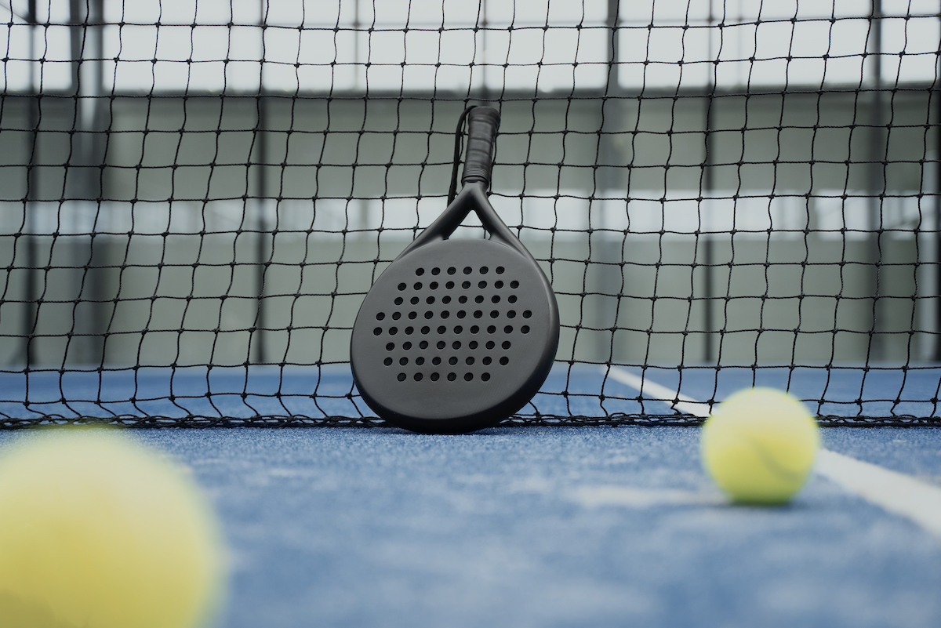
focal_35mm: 50
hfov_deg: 39.6
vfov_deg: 27.0
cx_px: 470
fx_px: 1307
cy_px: 314
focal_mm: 50
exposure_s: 1/400
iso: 800
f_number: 2.8
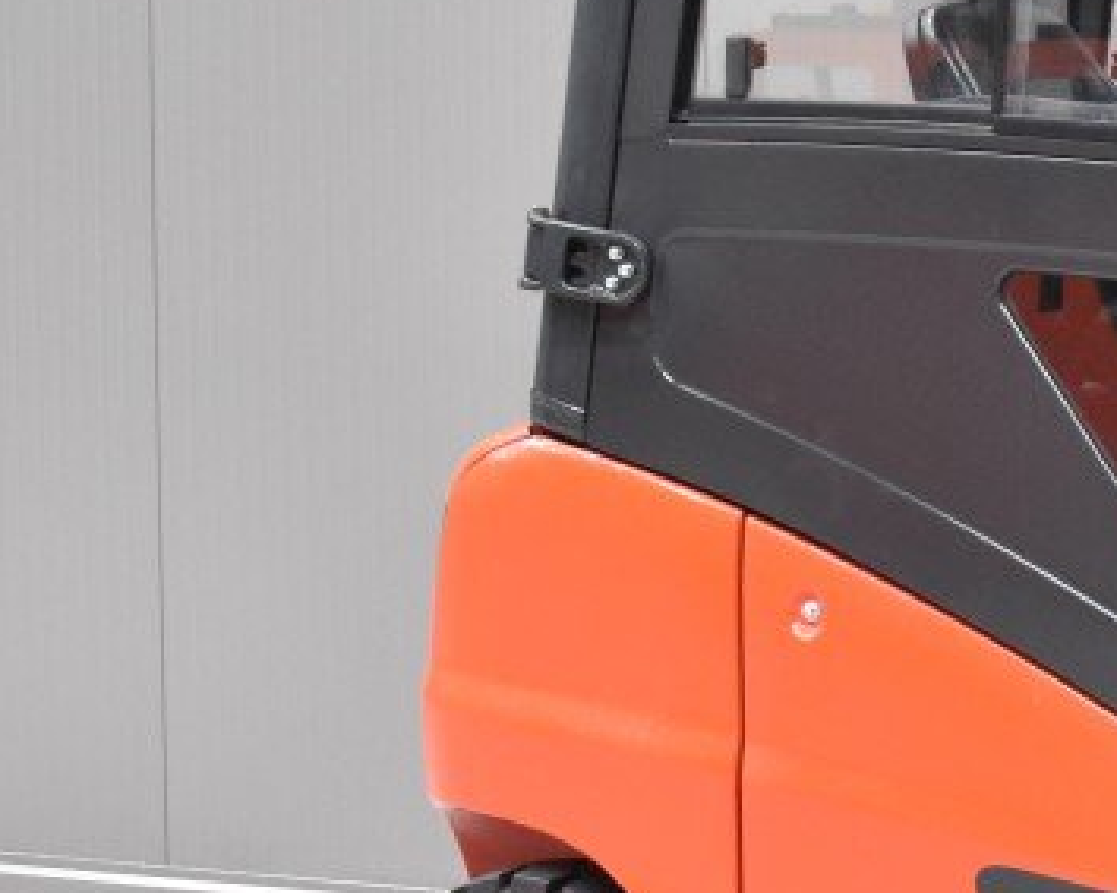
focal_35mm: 124
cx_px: 1534
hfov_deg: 14.7
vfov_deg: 12.4
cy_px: 256
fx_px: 4098
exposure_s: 1/13
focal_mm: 26
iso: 1600
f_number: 7.1
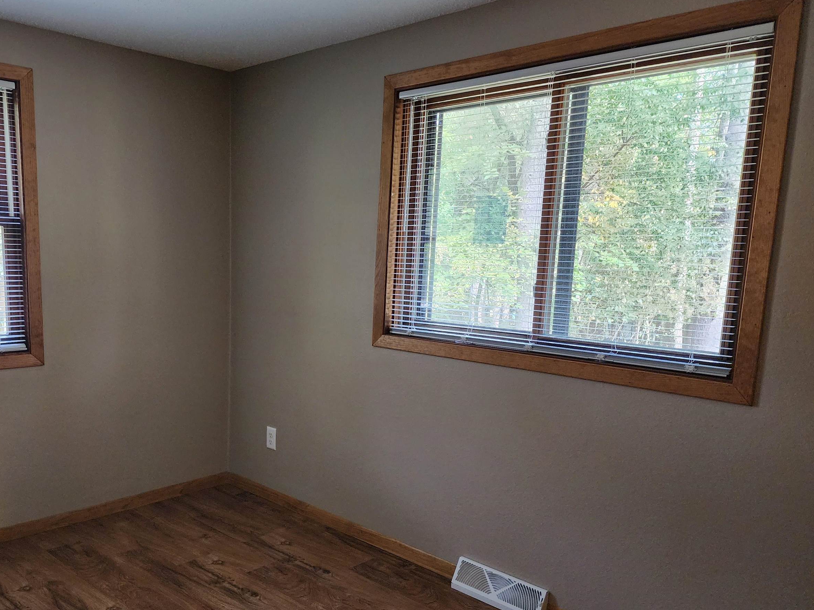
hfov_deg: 59.2
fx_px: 705
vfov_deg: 46.6
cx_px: 308
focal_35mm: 30
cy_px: 361
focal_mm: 6.4
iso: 640
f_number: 1.8
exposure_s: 1/120
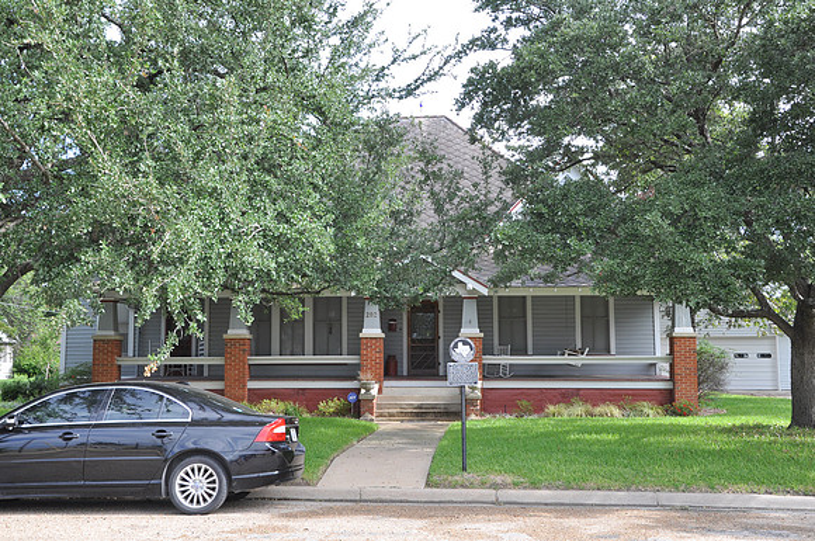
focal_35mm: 38
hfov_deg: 51.3
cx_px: 408
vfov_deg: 35.4
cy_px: 270
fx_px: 848
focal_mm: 25
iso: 200
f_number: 8
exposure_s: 1/80
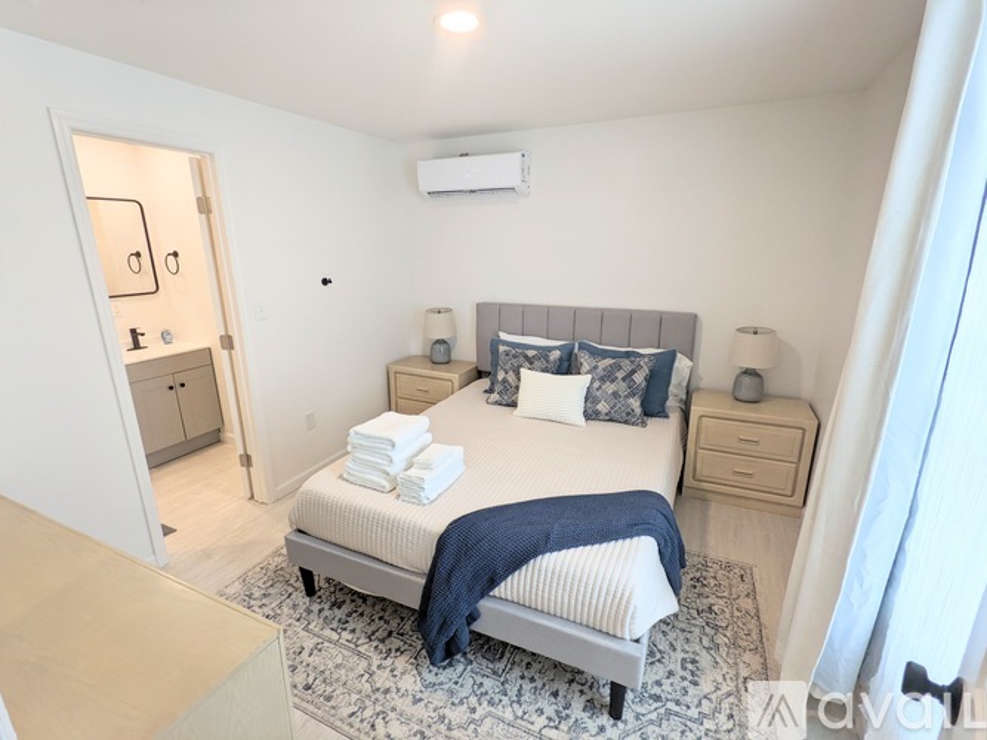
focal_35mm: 16
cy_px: 370
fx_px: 456
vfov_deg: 78.1
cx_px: 494
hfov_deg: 94.5
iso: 33
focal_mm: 2.22
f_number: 2.2
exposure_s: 1/40
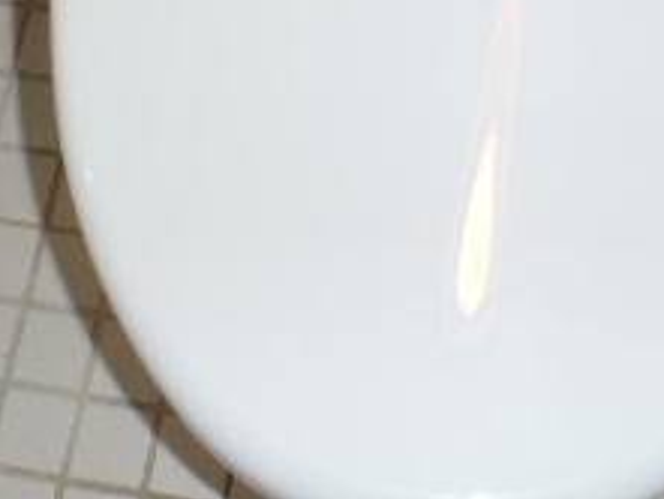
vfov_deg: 17.0
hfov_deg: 24.1
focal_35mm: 81
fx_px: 1555
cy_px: -171
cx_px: 406
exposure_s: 1/30
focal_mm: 5
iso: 100
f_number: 3.9
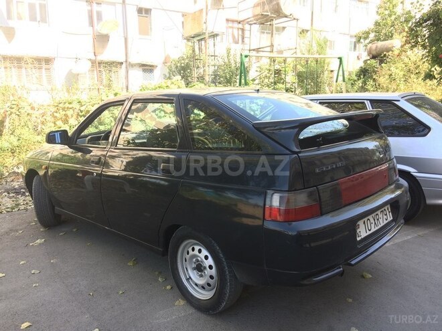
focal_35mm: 29
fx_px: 370
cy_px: 166
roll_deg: +1.0
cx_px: 221
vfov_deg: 48.2
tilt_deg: -11.8
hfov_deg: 61.7
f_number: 2.2
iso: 32
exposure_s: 1/117
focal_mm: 4.15
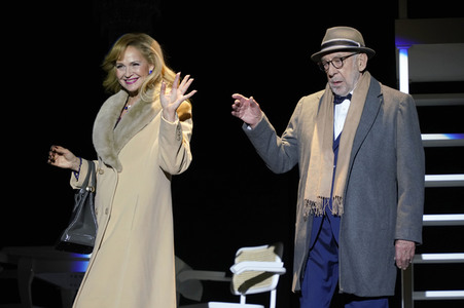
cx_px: 232
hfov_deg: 16.3
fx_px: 1623
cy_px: 154
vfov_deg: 10.9
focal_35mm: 126
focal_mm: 126
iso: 3200
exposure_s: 1/320
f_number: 5.6
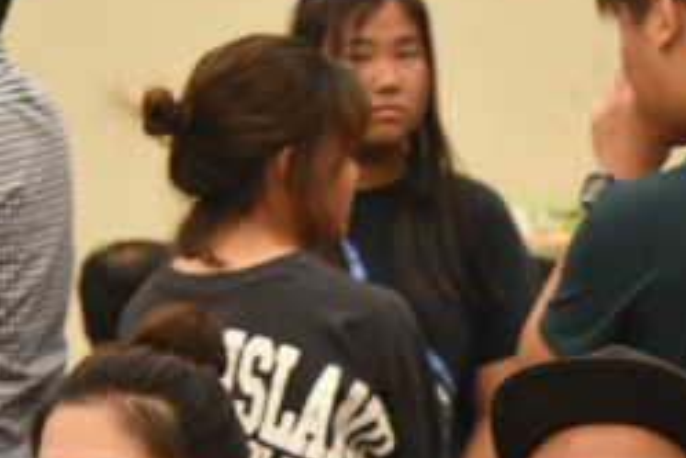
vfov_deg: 8.3
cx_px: 631
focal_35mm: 163
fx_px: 3106
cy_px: 603
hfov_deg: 12.5
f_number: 4
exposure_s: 1/60
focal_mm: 58
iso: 2000
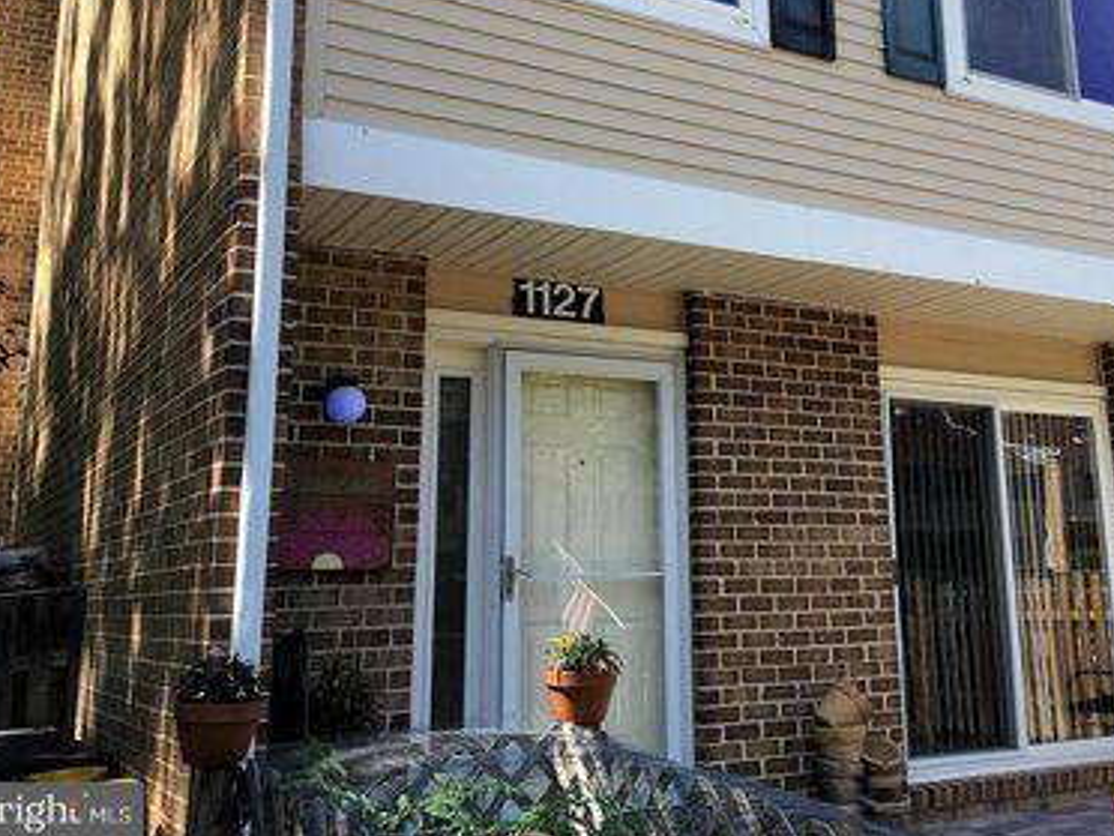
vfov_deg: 36.5
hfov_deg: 47.3
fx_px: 1255
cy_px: 280
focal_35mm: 39
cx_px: 710
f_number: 2.2
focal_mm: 4.15
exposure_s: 1/499
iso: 25
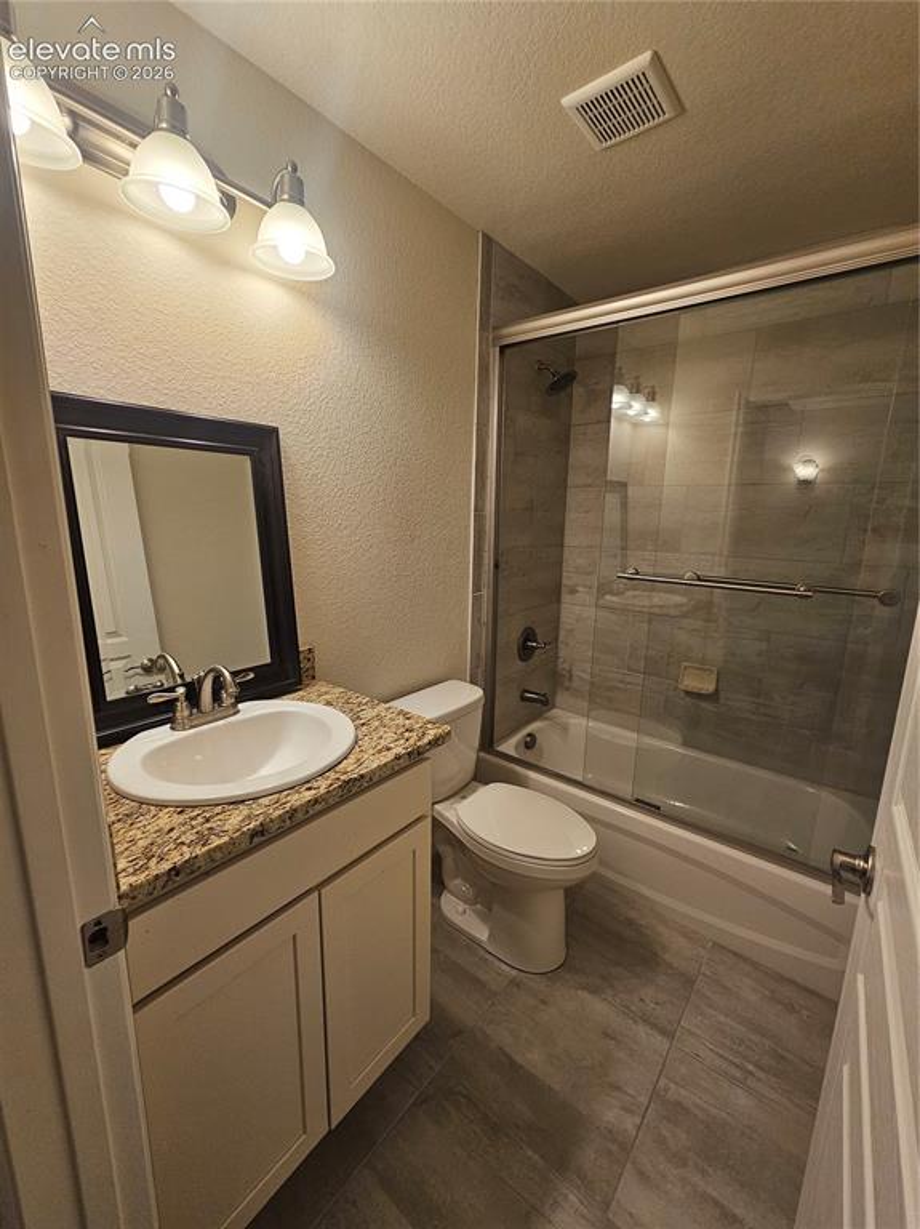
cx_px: 460
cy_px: 614
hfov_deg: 89.9
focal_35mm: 13
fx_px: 461
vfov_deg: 106.2
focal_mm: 2.2
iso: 100
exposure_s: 1/60
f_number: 2.2
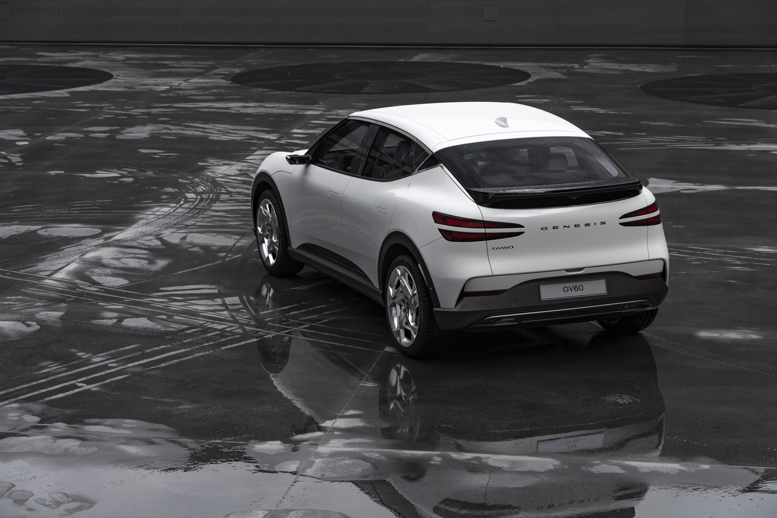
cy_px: 259
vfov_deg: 16.1
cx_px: 388
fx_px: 1834
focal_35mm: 85
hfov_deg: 23.9
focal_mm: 85
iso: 100
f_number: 5.6
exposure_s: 1/500
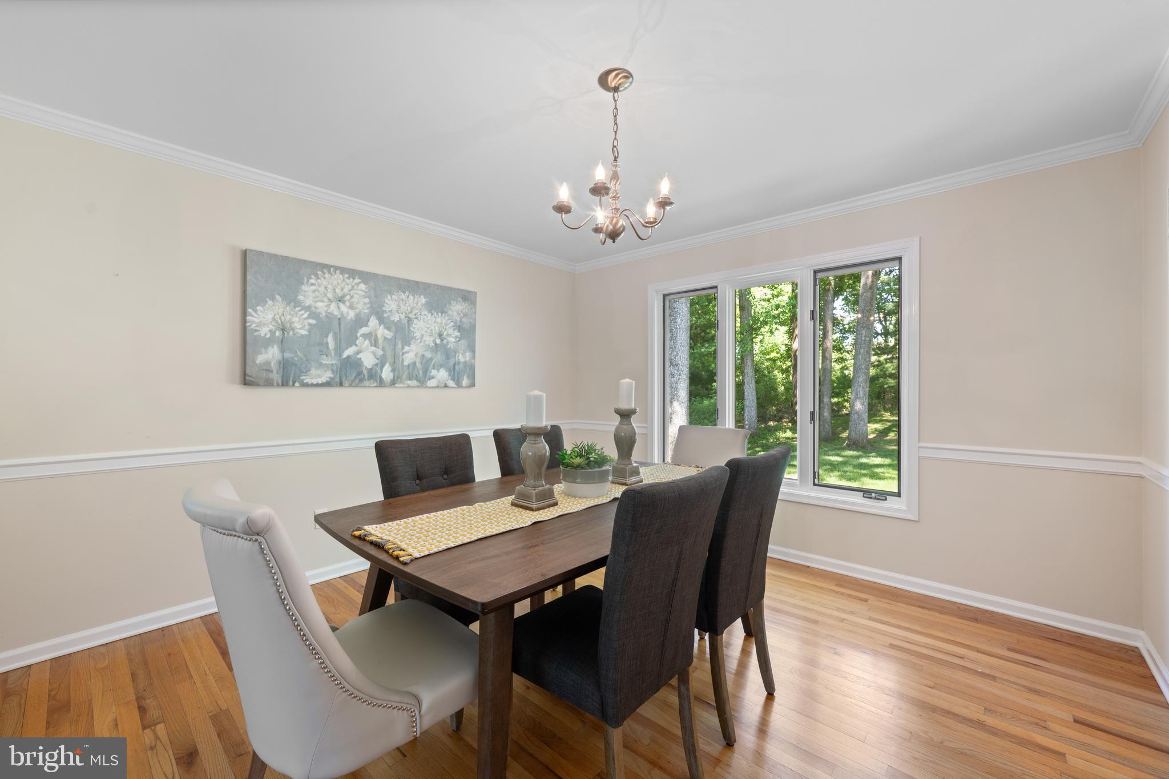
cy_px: 390
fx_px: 455
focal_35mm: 14
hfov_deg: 104.3
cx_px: 584
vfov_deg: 81.2
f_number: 8
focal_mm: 14
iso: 400
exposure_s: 1/2
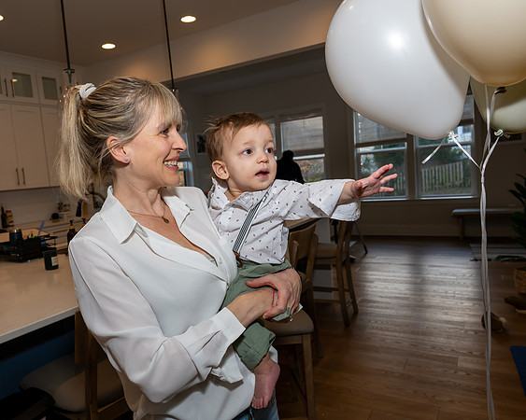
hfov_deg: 63.5
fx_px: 421
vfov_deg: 53.1
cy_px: 210
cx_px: 210
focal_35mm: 27
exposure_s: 1/250
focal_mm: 24
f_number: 7.1
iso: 640
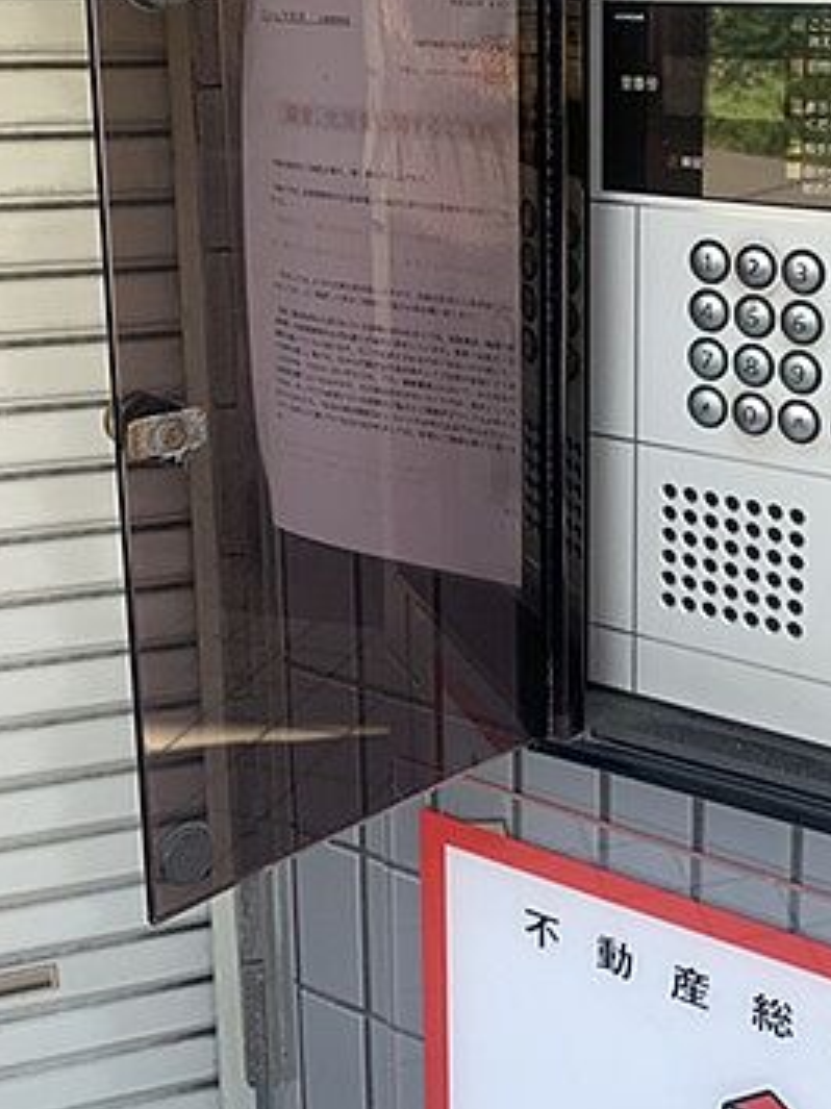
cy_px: 272
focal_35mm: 44
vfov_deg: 41.6
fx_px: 1409
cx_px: 665
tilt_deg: -9.9
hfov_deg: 32.0
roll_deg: -1.1
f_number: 1.8
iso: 25
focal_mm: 4.25
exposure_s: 1/128
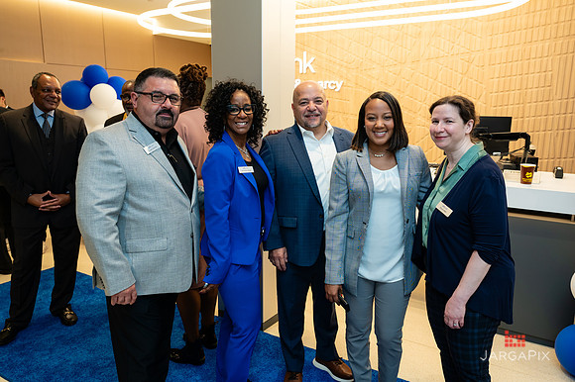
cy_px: 186
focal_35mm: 27
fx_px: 436
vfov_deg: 47.4
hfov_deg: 66.8
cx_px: 295
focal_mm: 26.5
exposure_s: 1/160
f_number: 4
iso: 400
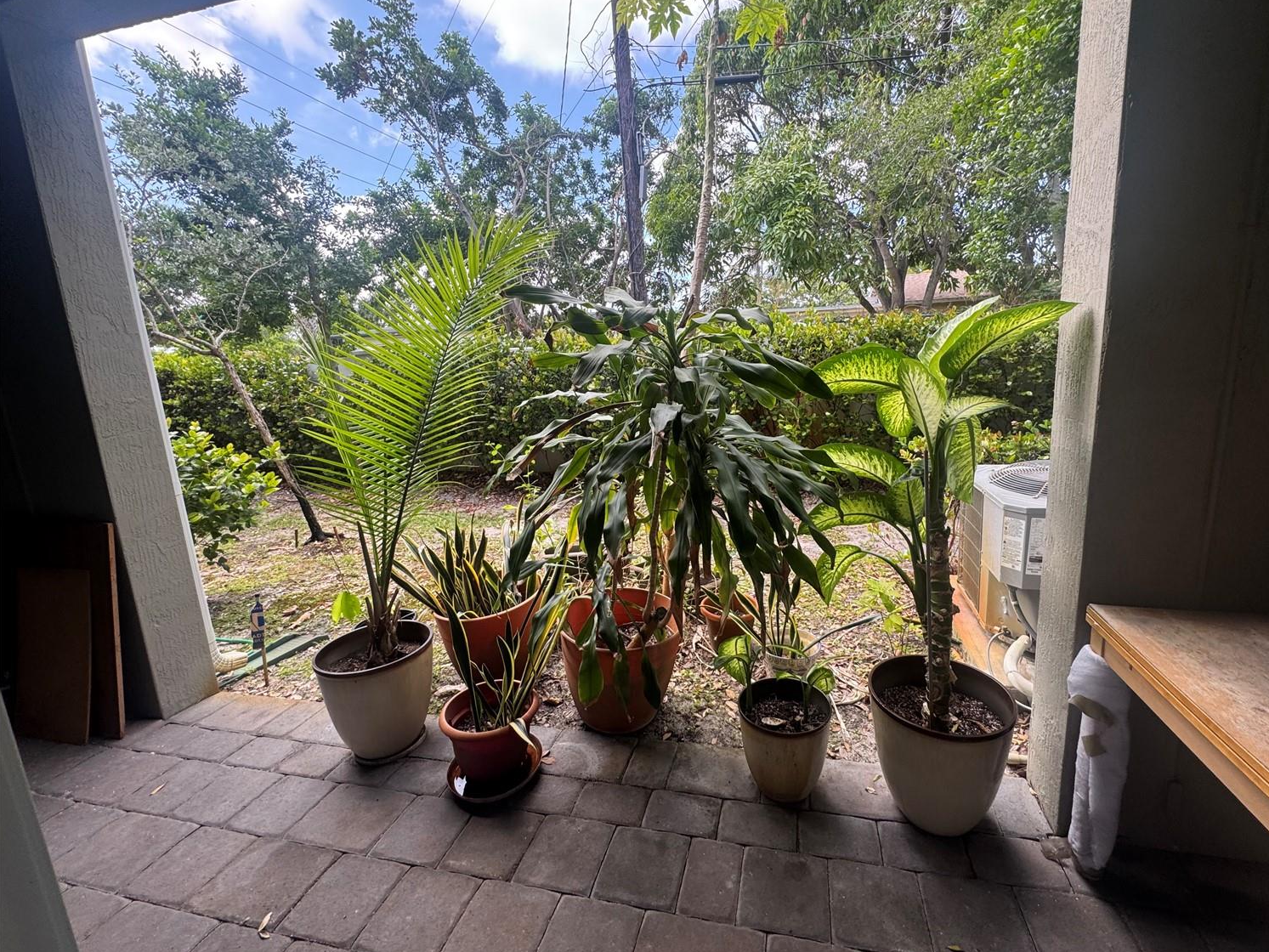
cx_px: 677
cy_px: 452
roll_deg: +1.9
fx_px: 550
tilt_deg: -10.9
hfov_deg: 98.0
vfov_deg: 81.7
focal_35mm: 15
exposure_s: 1/142
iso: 40
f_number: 2.2
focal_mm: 2.22
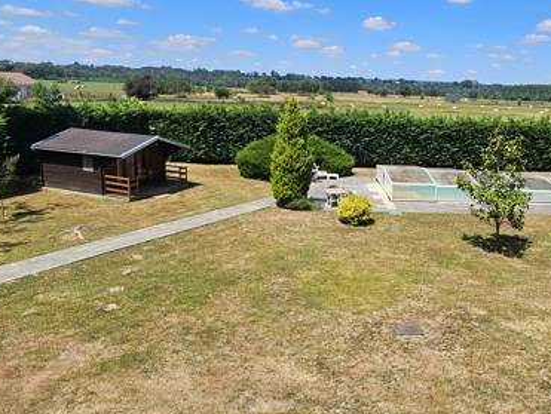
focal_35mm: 28
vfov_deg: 49.7
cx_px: 358
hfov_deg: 62.1
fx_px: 446
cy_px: 183
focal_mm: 2.2
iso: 50
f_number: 2.2
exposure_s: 1/2490
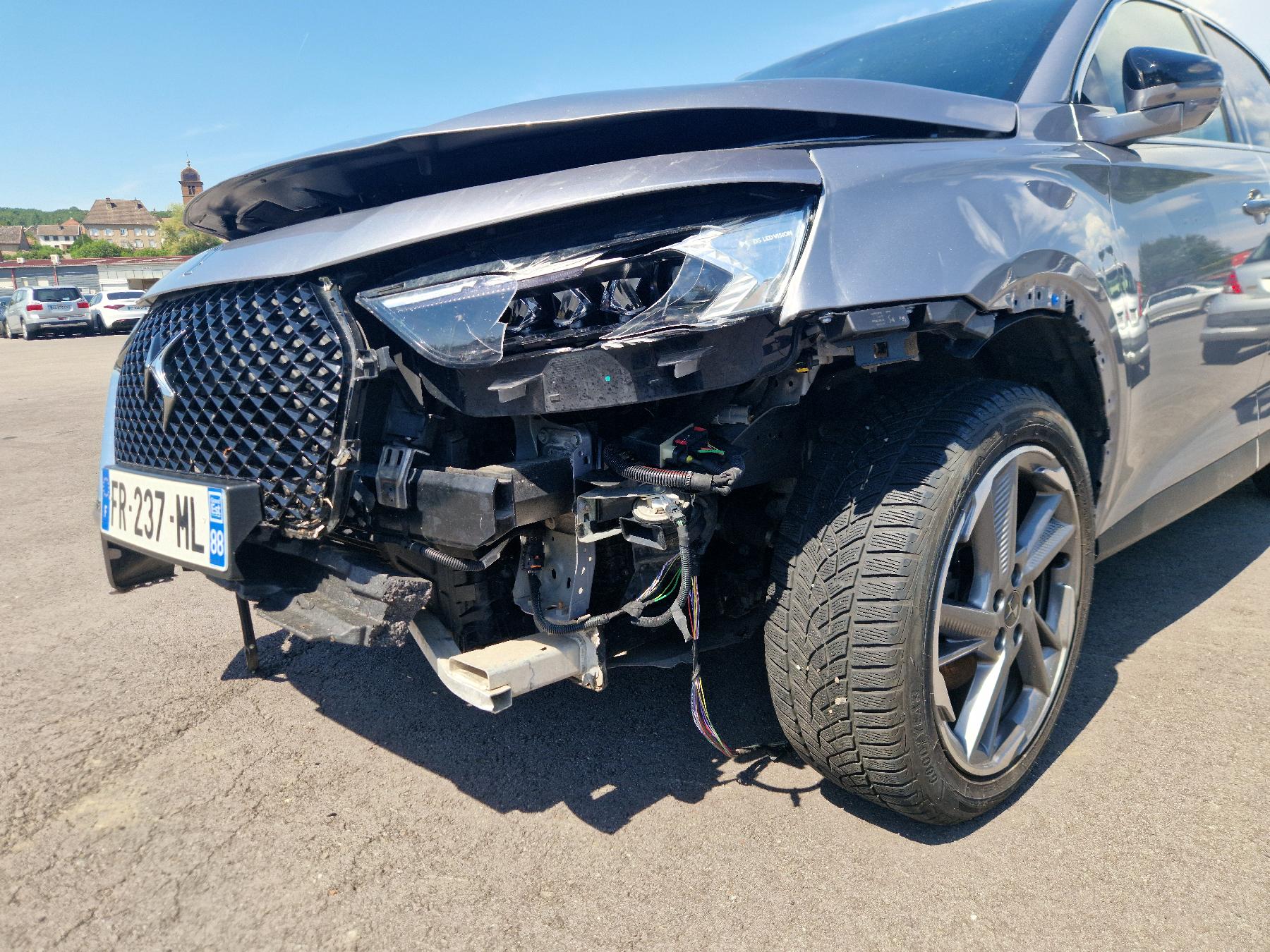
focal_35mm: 23
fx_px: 844
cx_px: 635
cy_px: 476
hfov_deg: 73.9
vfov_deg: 58.9
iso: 50
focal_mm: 5.4
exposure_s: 1/714
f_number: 1.8
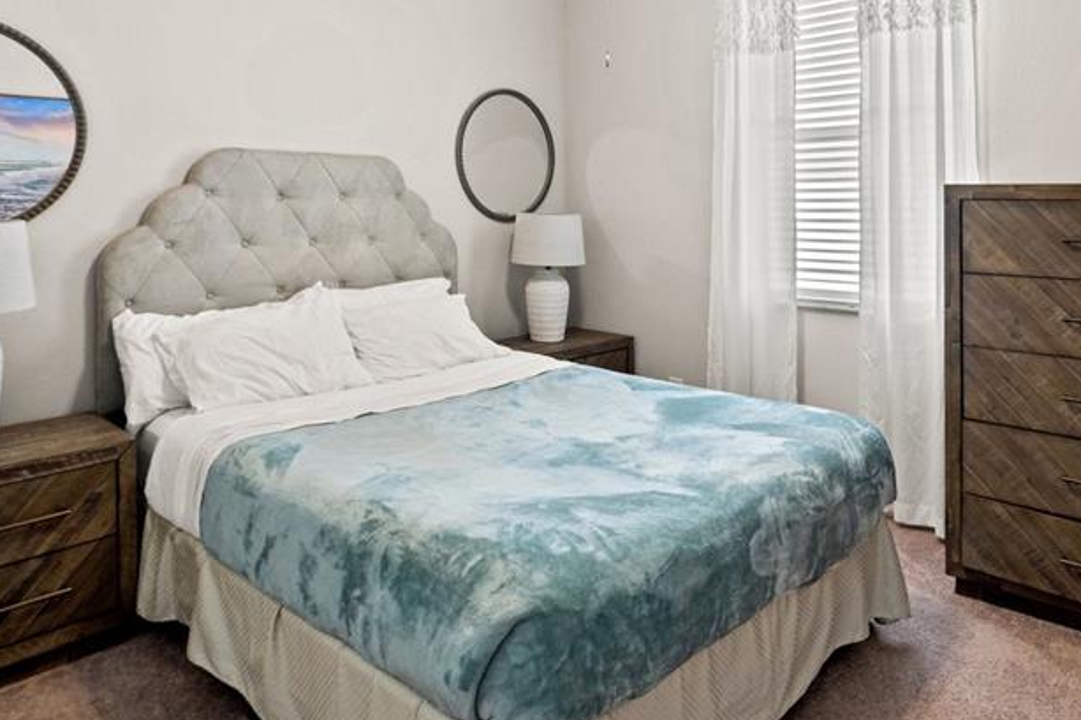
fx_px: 750
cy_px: 202
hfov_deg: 71.5
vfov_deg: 49.7
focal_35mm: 25
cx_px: 558
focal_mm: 10
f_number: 7.1
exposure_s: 1/5
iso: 400
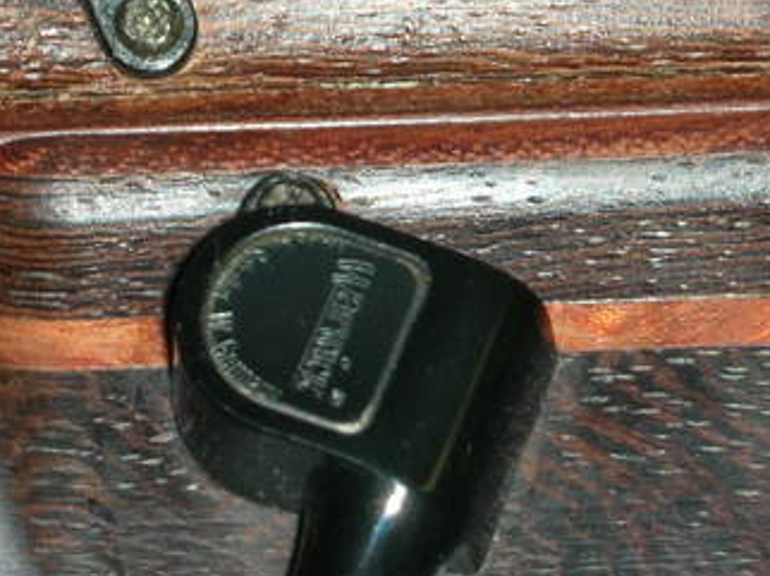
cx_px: 550
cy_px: 26
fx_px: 5801
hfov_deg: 7.6
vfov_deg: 5.7
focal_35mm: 261
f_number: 5.4
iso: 50
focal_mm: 17.4
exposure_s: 1/120
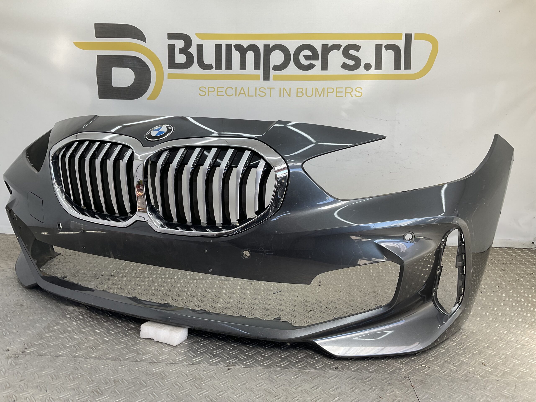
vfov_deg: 48.2
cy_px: 201
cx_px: 268
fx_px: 449
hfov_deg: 61.7
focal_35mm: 29
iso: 16
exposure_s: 1/147
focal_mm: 3
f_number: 1.8
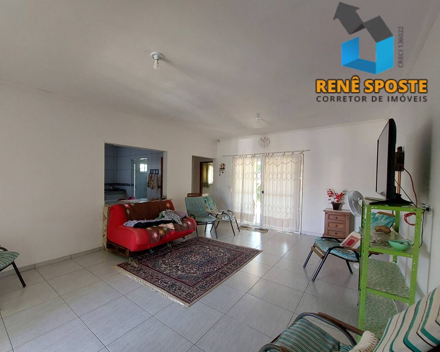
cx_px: 181
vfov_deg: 83.9
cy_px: 188
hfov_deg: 95.8
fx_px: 195
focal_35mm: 15
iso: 200
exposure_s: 1/60
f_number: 2.2
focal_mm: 1.74
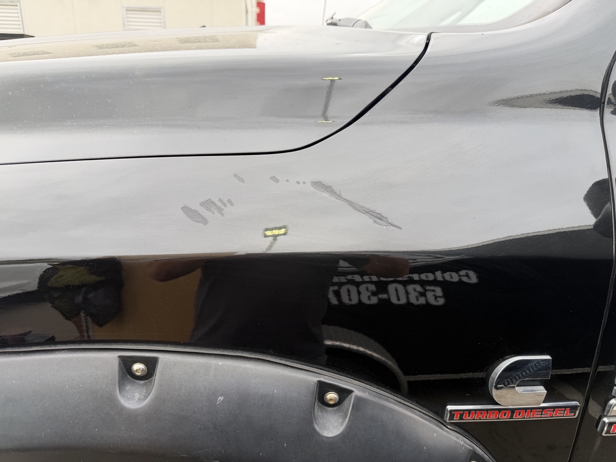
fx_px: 427
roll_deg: +0.0
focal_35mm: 24
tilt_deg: -17.9
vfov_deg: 56.8
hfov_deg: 71.6
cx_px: 308
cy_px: 231
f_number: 1.78
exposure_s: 1/772
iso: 80
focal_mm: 6.76
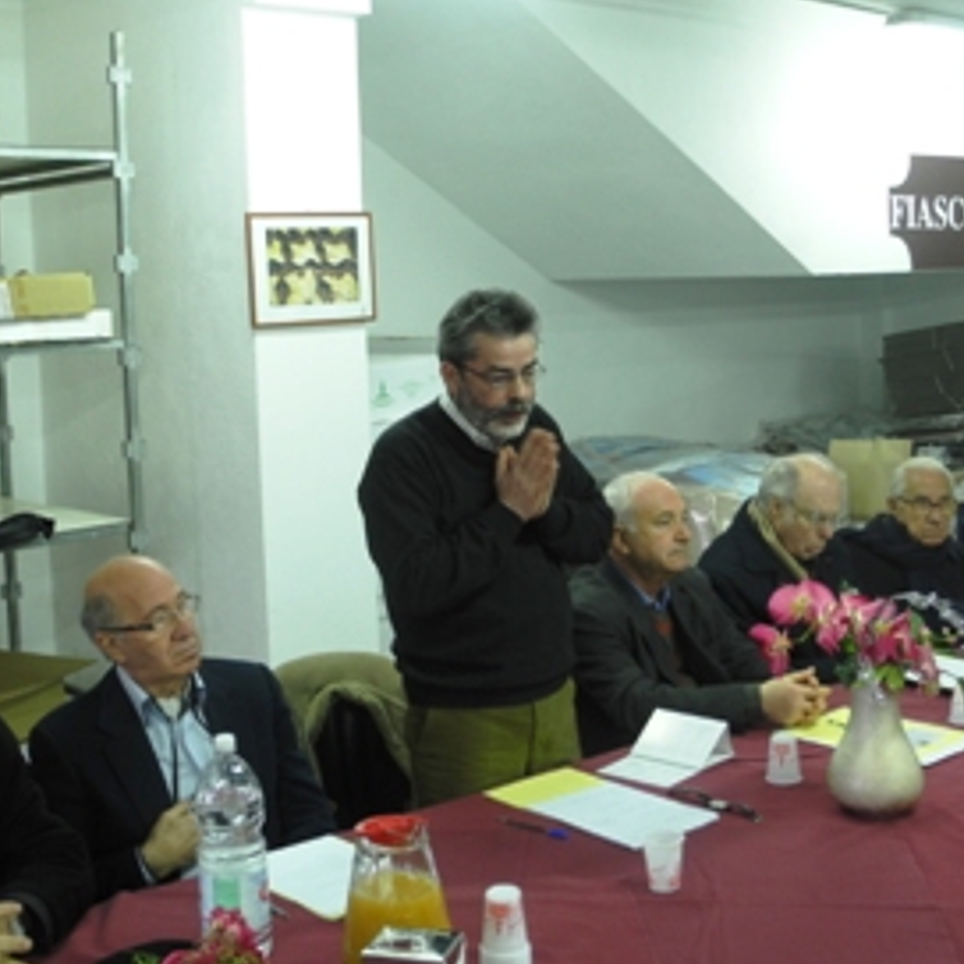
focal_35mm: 51
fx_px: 1607
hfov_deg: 33.4
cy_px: 461
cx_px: 464
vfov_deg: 33.4
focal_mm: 7.4
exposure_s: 1/30
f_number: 3.2
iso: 186
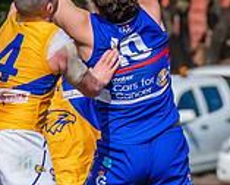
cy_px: 166
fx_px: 9869
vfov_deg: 1.1
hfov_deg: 1.3
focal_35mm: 1448
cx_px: 134
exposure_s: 1/1600
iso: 800
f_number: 10
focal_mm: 360
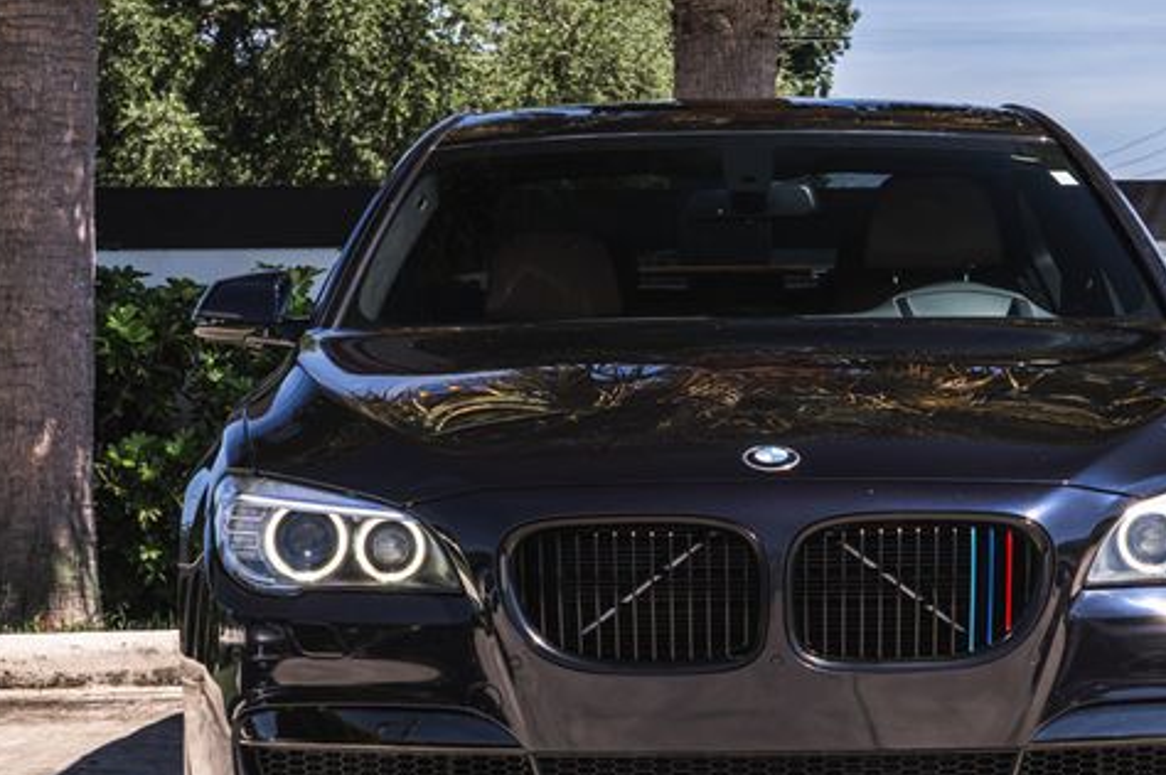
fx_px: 4012
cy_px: 453
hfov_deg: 16.5
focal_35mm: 124
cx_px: 758
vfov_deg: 11.0
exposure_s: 1/80
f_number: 8
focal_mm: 57
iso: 160
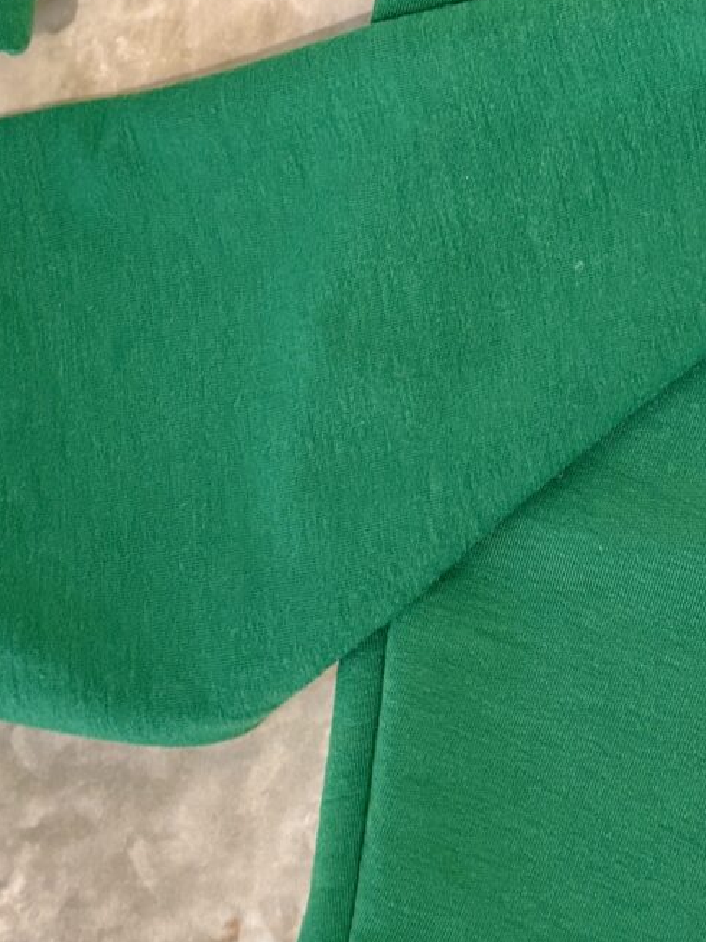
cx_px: 500
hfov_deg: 14.5
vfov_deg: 18.4
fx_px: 2776
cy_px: -160
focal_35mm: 102
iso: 320
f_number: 1.6
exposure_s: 1/50
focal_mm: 5.96
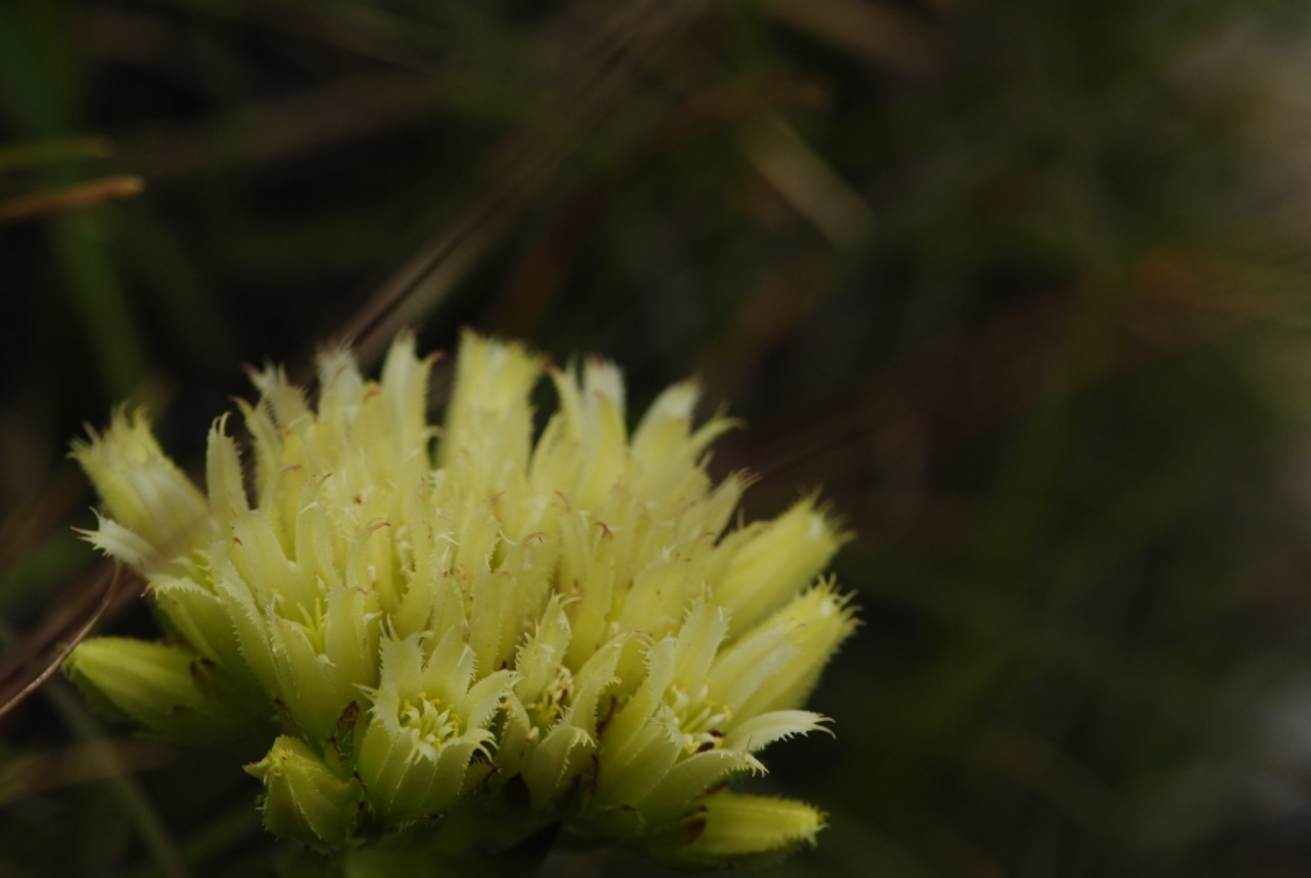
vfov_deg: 10.8
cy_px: 439
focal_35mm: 128
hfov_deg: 16.0
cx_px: 656
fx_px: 4650
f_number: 9
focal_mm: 85
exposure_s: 1/200
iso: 200
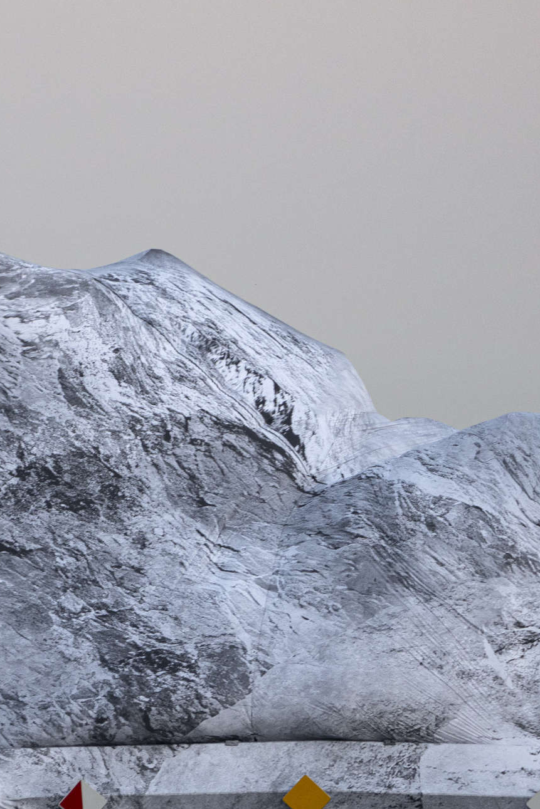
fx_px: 13068
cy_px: 691
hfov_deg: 2.4
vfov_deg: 3.5
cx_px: 27
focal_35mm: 581
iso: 1000
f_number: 6.3
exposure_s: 1/100
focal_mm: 200
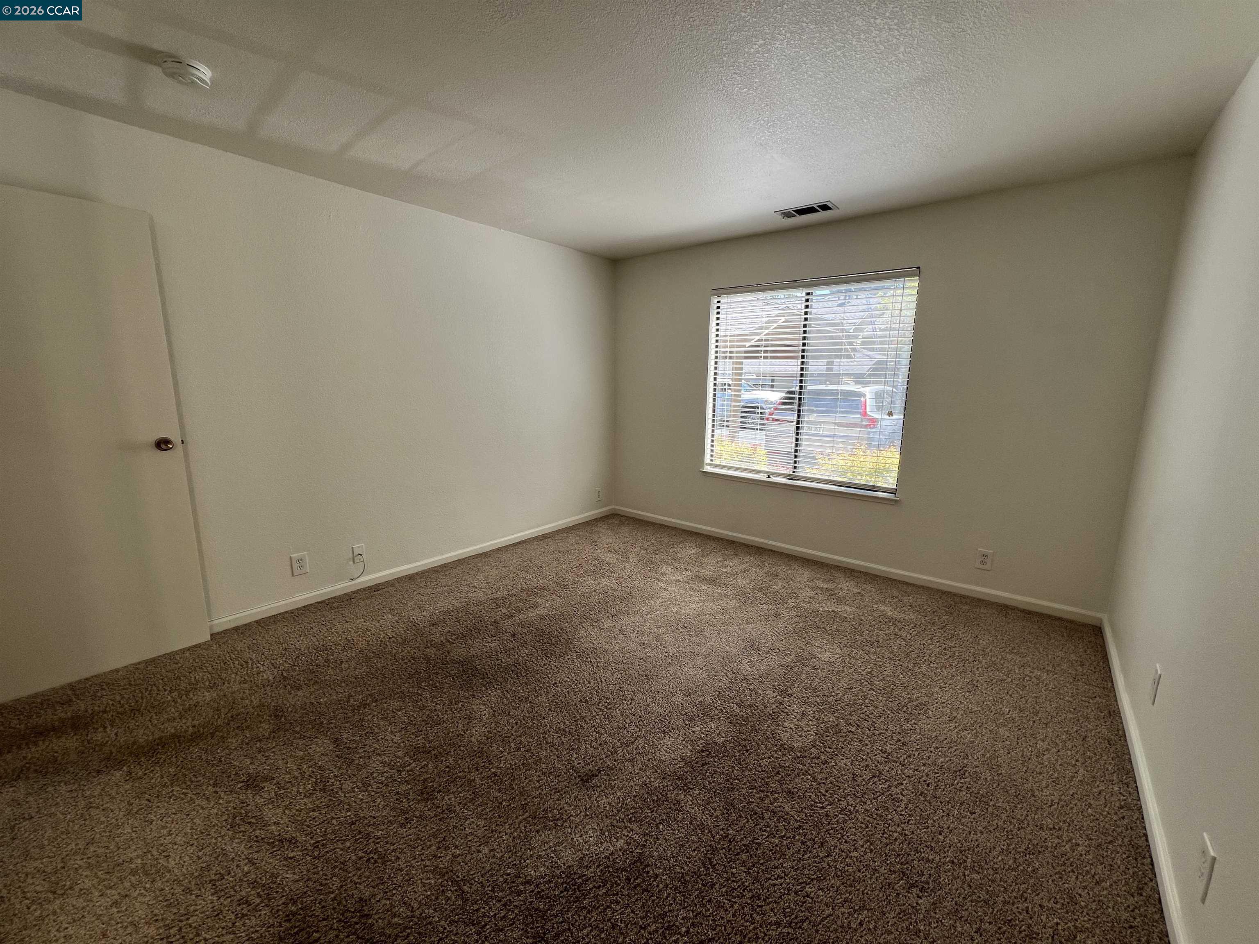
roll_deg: -0.8
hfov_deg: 106.2
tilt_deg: -11.6
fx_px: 473
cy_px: 472
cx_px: 630
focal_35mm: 13
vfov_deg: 89.9
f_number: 1.8
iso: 32
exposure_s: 1/101
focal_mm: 1.57
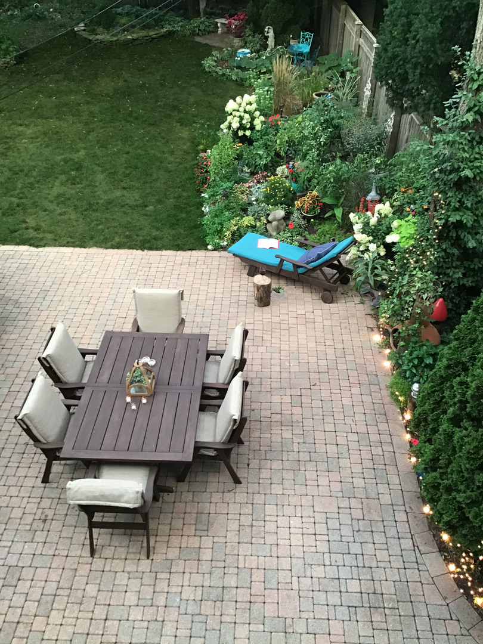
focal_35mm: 31
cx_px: 242
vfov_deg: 58.4
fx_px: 577
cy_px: 322
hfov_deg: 45.4
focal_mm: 3.3
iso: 125
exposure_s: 1/30
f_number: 2.4
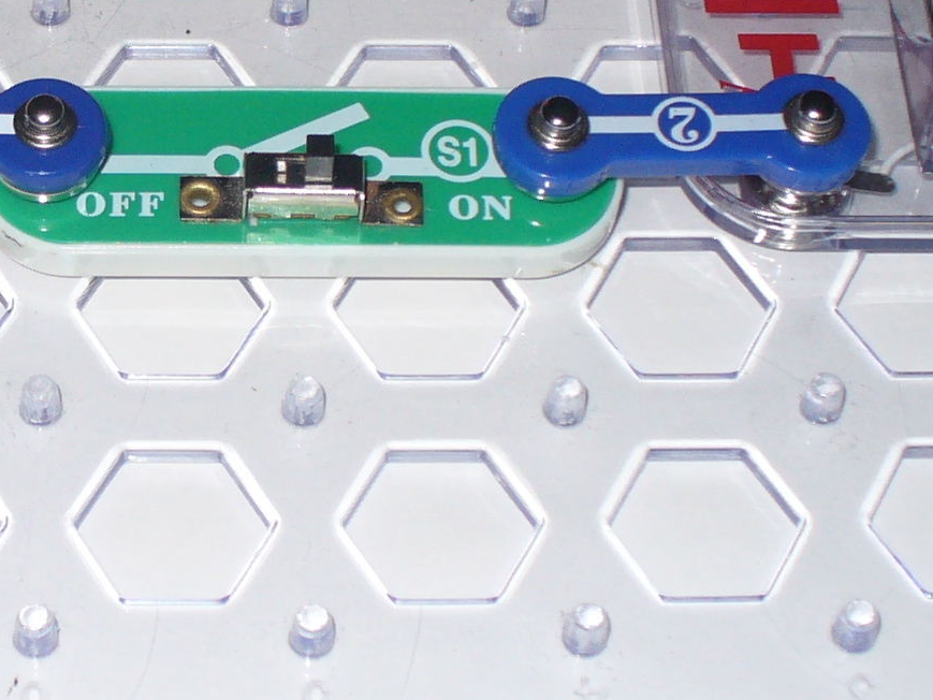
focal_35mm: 109
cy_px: 212
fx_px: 2938
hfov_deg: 17.8
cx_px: 150
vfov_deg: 13.6
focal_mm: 6.1
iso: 100
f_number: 2.8
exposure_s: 1/30
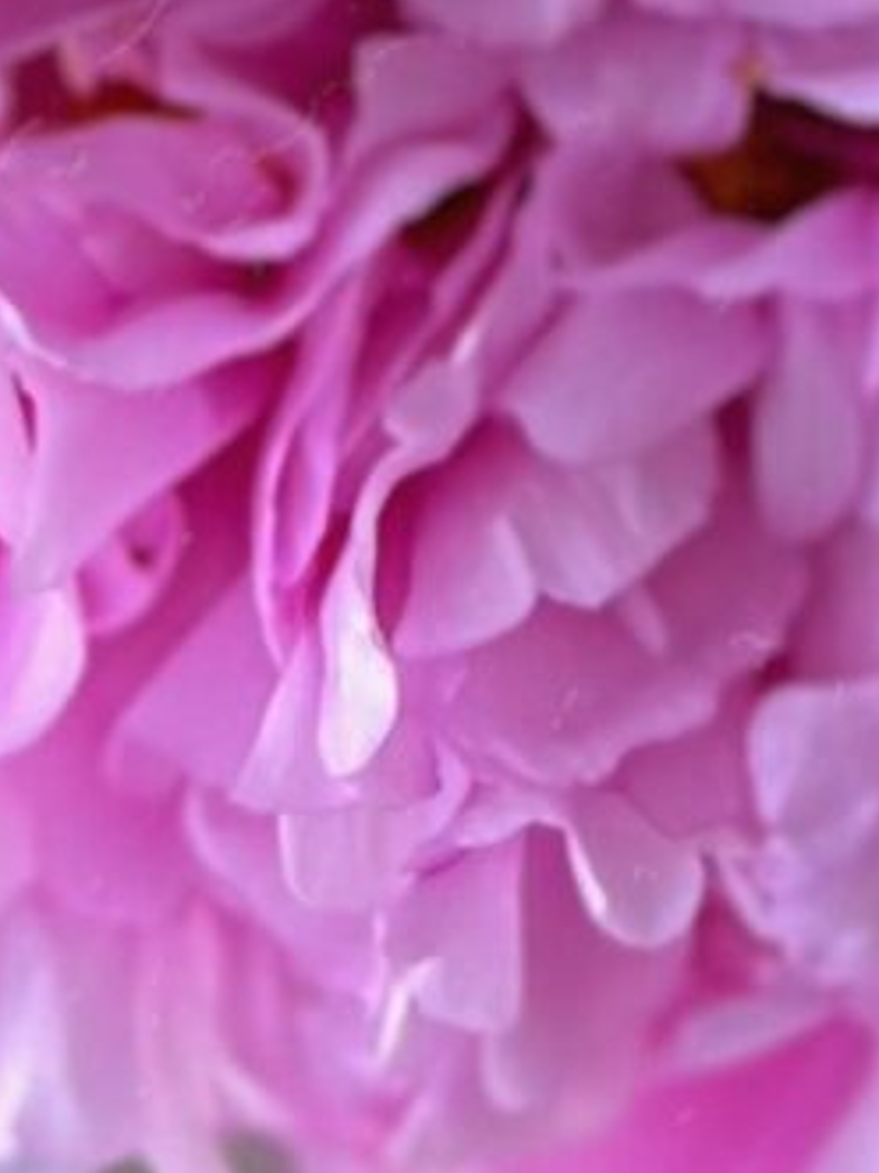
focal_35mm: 201
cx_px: 1315
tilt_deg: -82.4
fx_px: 6810
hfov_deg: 7.3
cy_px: -1566
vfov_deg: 9.0
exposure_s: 1/442
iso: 50
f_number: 1.6
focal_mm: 5.1
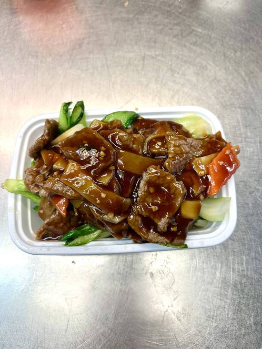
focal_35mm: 24
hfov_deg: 56.8
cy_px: 174
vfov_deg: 71.6
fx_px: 242
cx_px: 131
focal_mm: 6.86
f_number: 1.78
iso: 160
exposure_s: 1/120
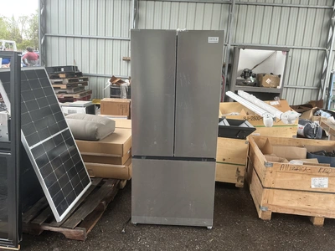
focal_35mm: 28
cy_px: 126
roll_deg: -2.5
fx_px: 271
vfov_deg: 49.7
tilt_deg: -11.1
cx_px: 168
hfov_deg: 63.4
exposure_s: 1/122
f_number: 1.8
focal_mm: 3
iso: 40
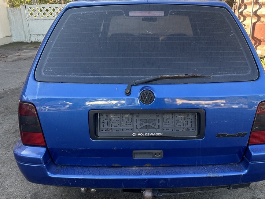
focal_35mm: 34
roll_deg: +1.7
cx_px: 152
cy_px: 105
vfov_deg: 41.8
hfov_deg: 53.8
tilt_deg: -18.2
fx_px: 260
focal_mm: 6.86
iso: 80
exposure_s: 1/217
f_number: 1.78
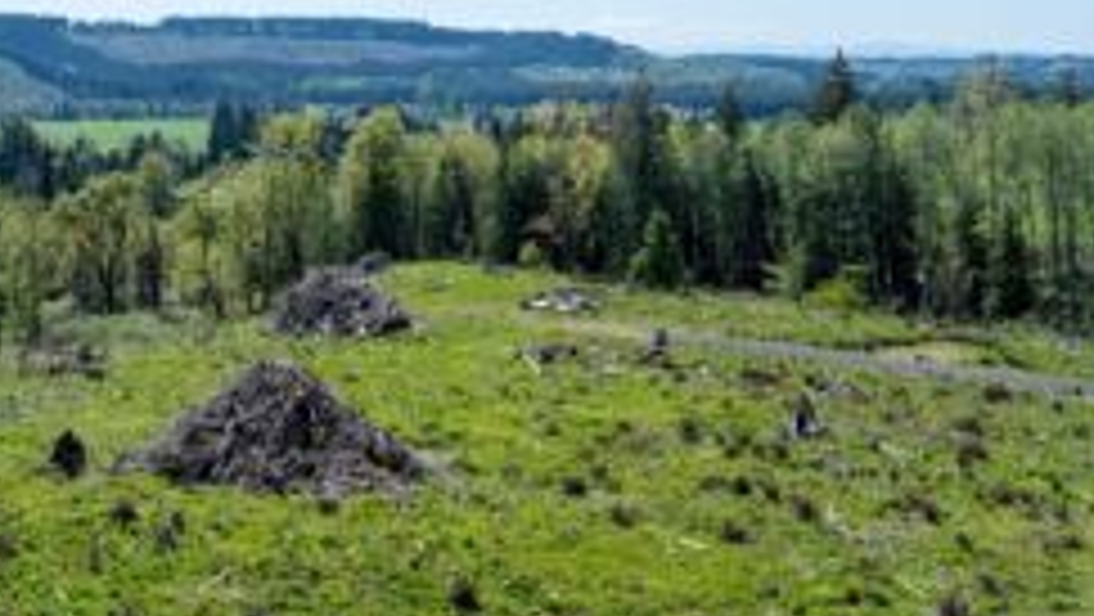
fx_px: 1248
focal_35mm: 43
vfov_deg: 26.8
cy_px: 56
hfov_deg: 47.2
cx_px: 612
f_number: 2.8
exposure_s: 1/8000
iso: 100
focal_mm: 12.29
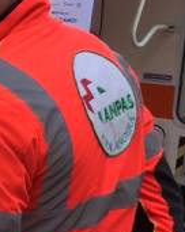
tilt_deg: -10.7
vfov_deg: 11.4
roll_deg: -2.9
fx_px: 1168
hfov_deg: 7.6
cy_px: 166
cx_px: -424
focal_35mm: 170
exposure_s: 1/659
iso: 32
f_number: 2.2
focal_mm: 4.15
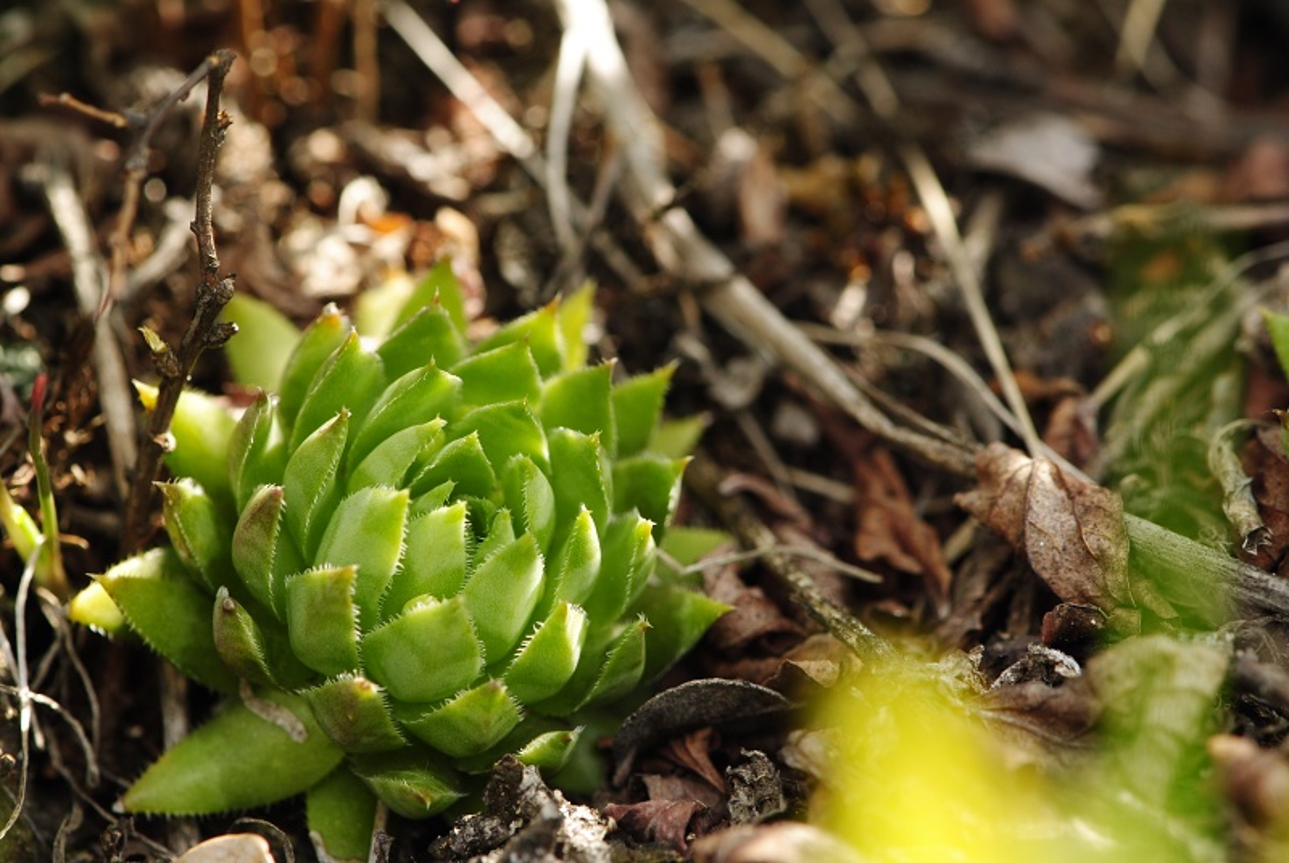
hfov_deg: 16.0
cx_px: 644
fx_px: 4572
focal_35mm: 128
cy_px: 432
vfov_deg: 10.8
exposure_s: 1/125
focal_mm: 85
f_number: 7.1
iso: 200
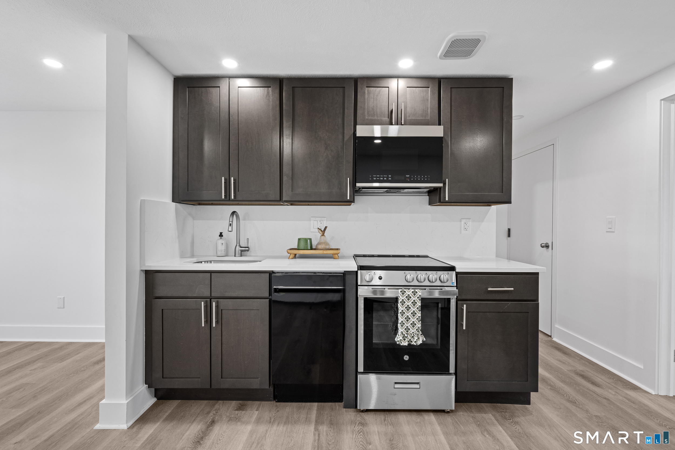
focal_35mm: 16
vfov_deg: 73.8
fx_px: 300
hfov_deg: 96.7
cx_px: 338
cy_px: 225
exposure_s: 1/2.5
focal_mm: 16
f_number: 9
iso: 320
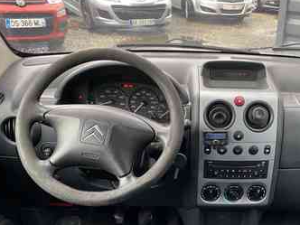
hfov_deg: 45.3
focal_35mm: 40
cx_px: 222
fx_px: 347
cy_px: 148
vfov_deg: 35.6
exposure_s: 1/114
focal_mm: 4.25
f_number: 1.8
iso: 125
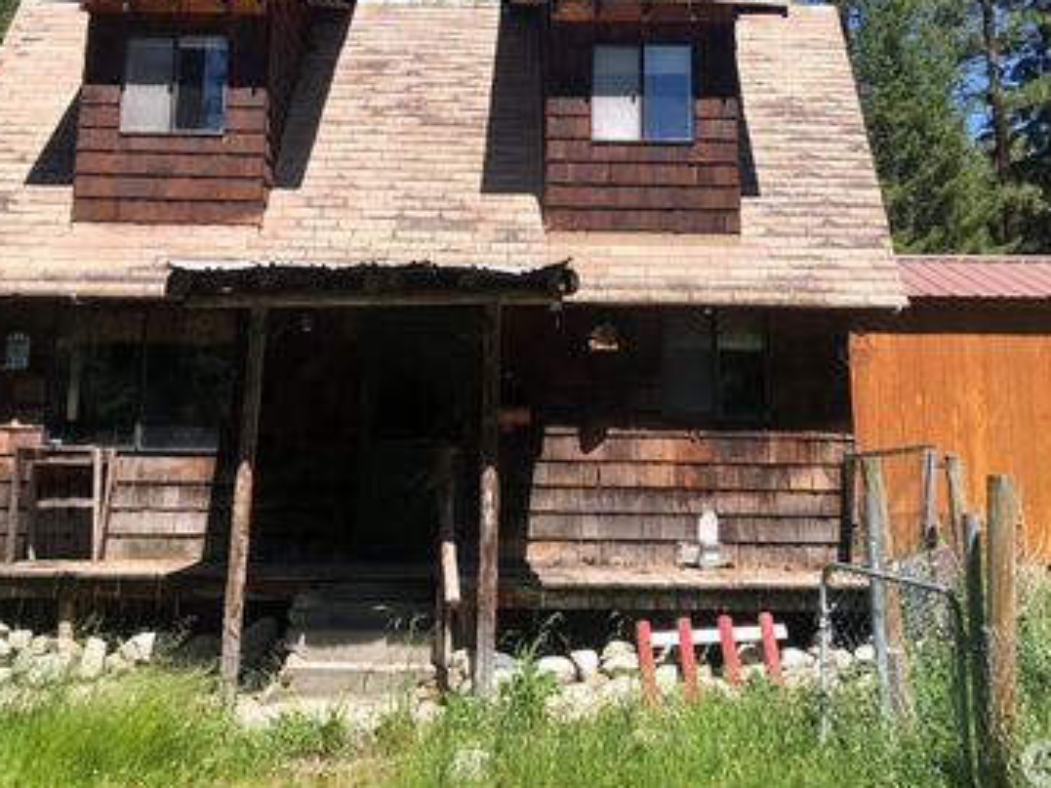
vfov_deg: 36.4
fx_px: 1184
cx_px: 527
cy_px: 250
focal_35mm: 39
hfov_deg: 47.9
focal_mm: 3.99
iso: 20
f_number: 1.8
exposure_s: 1/979
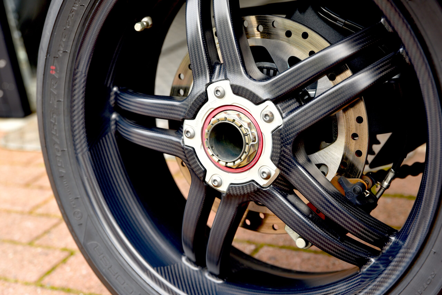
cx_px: 221
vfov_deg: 21.9
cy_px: 148
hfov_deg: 32.4
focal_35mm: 62
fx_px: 761
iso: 200
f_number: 4.5
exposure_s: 1/80
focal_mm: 62
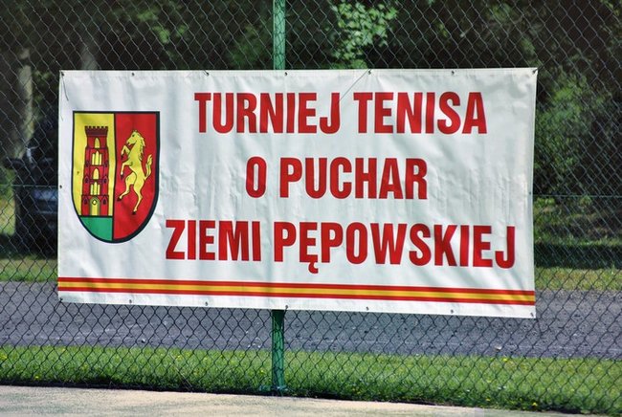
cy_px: 208
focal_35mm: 248
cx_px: 311
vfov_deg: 5.6
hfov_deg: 8.3
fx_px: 4284
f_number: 5.3
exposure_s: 1/1000
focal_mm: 165
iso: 140
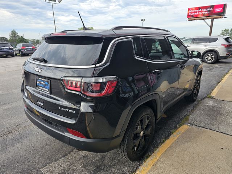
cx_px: 116
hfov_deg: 73.9
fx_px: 154
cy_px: 87
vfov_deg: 58.9
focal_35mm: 23
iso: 12
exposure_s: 1/180
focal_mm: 6.3
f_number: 1.7
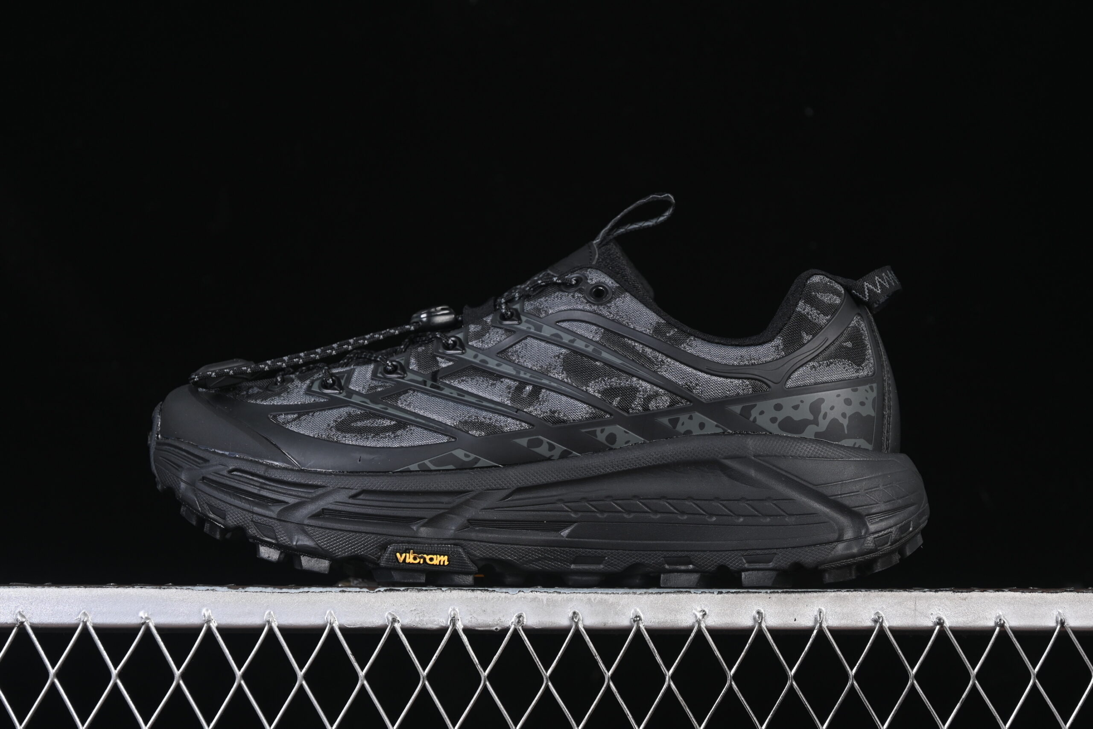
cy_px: 364
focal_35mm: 75
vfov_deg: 18.2
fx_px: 2277
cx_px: 546
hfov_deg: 27.0
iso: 160
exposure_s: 1/50
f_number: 6.3
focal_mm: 50
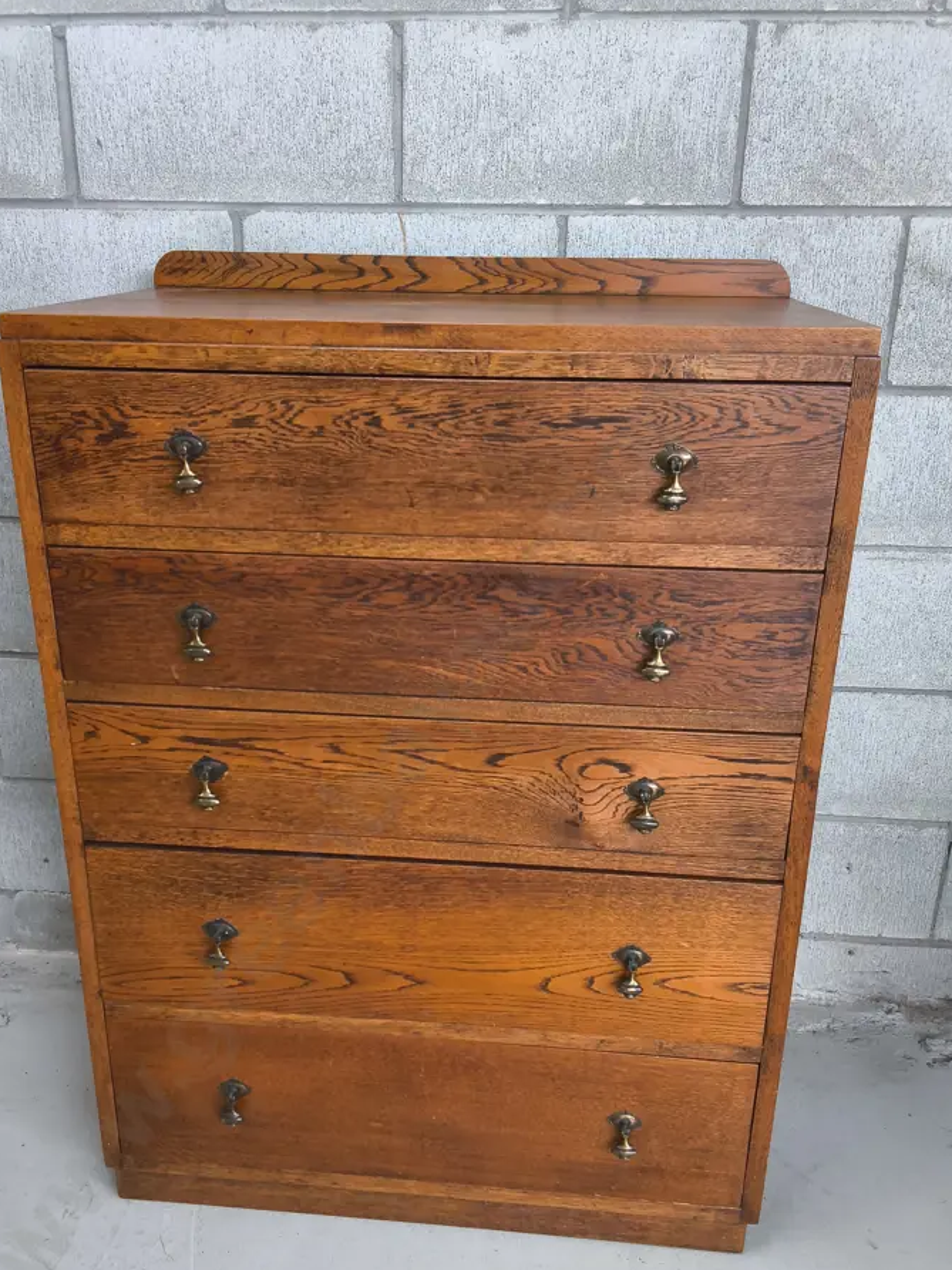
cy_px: 698
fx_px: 1137
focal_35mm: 31
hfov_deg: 45.4
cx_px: 448
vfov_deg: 58.2
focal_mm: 2.87
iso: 160
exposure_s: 1/100
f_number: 2
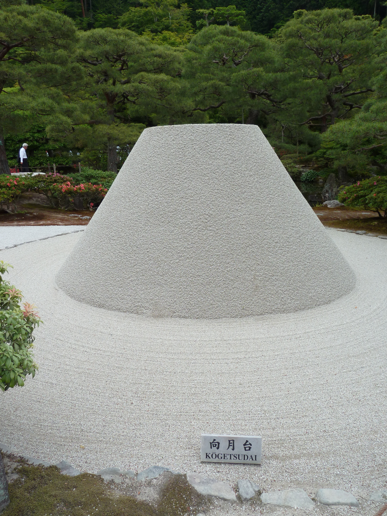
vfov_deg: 67.3
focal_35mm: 26
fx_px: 388
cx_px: 196
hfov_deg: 53.1
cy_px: 265
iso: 100
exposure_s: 1/250
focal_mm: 4.1
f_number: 4
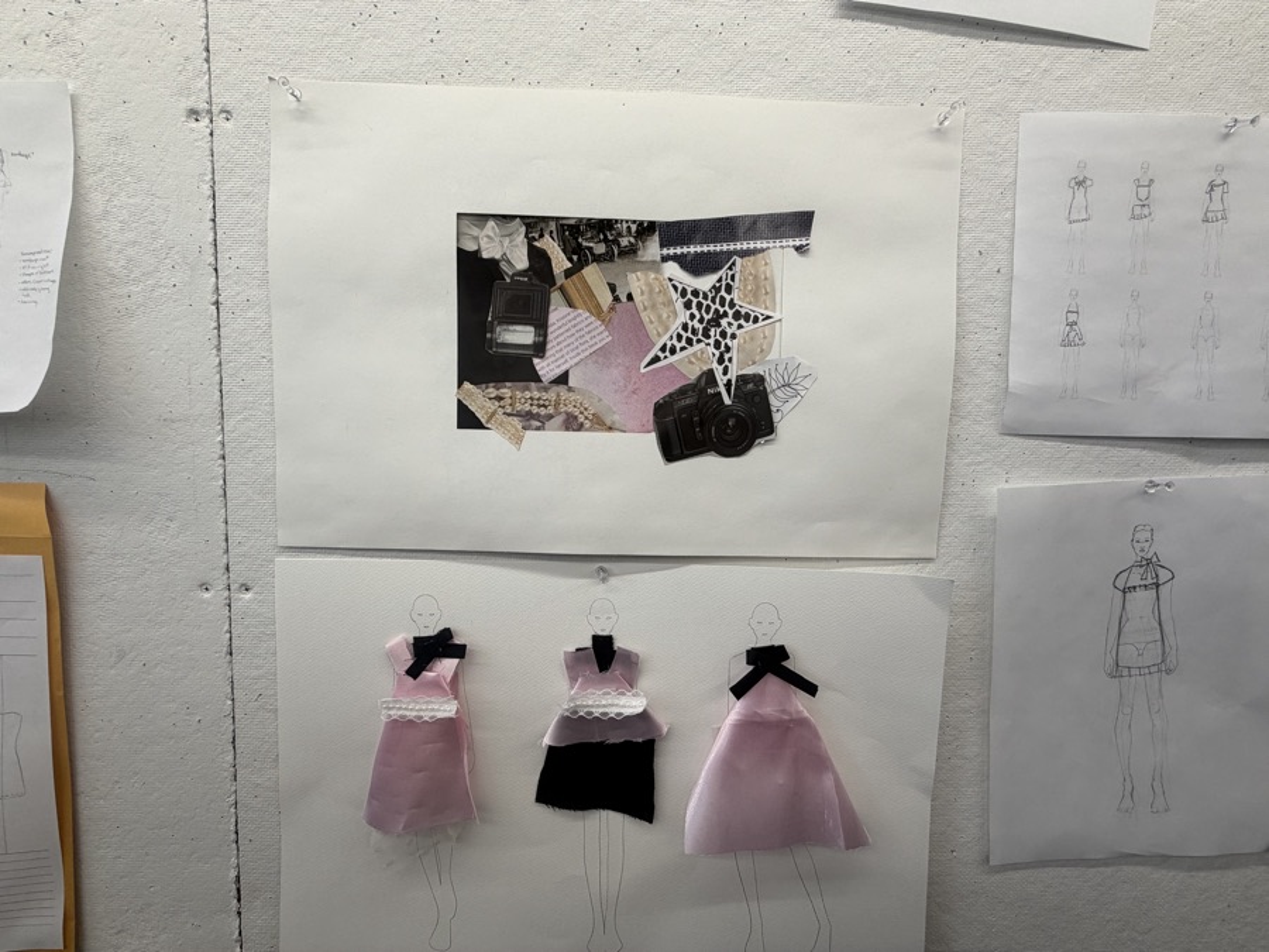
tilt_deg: -3.8
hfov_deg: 102.1
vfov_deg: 85.7
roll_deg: -0.5
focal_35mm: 14
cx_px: 634
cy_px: 476
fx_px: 513
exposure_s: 1/120
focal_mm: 2.22
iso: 64
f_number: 2.2
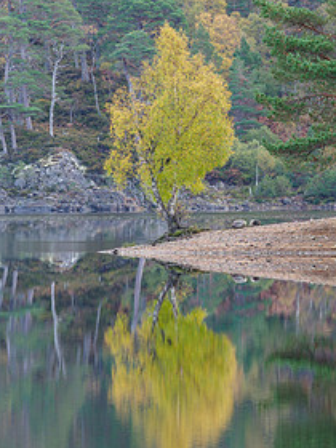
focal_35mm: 482
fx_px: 6238
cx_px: 210
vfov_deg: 4.1
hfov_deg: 3.1
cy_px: 146
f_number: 8
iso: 200
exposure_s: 1/25
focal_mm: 150
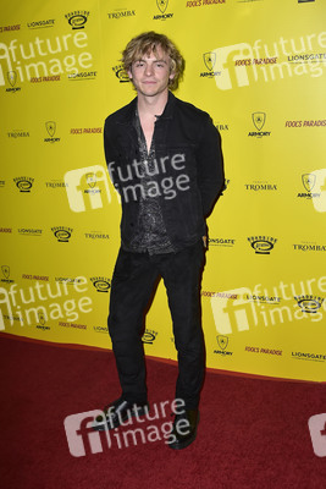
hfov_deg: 41.1
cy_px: 244
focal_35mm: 32
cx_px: 163
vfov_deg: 58.7
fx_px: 434
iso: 250
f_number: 6.3
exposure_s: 1/250
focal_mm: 32
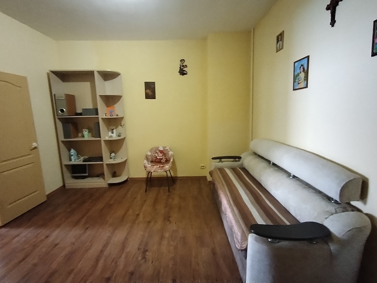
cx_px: 188
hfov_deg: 94.5
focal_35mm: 16
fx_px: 174
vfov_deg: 78.1
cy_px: 142
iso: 2160
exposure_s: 1/14.3
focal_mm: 1.42
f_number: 2.2
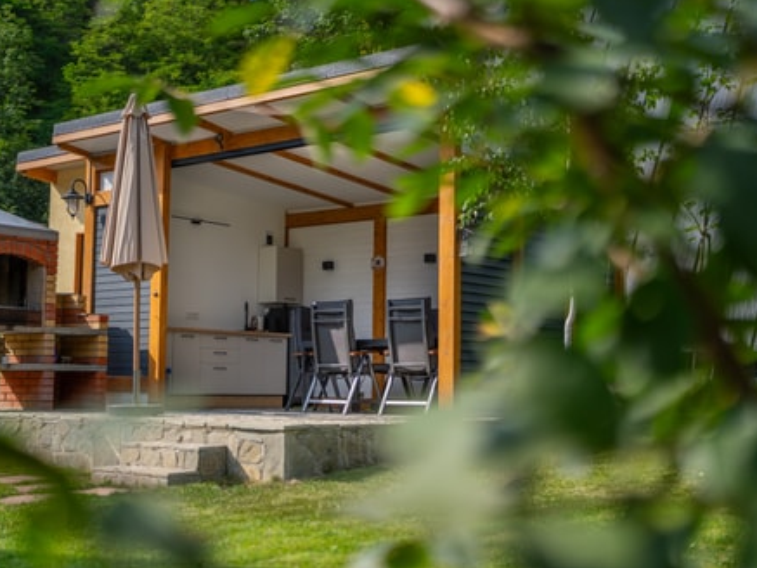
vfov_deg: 26.6
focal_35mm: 55
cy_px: 283
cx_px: 383
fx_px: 1203
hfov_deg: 34.9
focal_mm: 50
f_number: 1.4
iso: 100
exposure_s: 1/8000
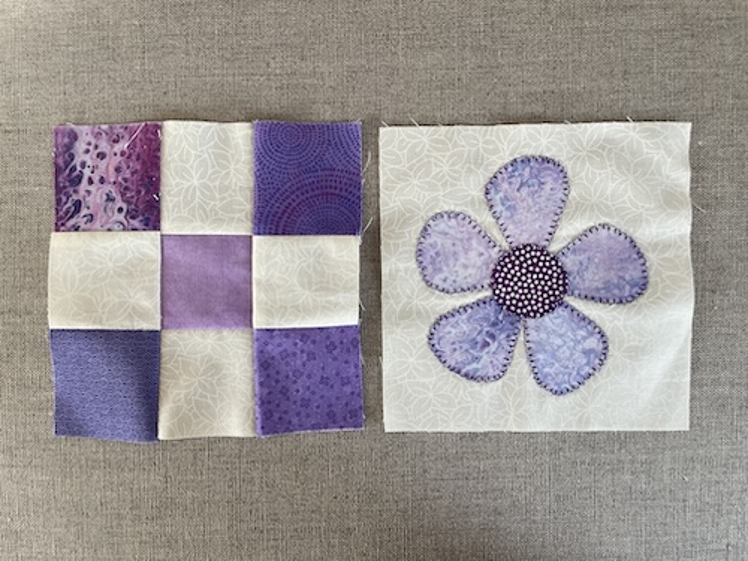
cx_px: 374
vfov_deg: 53.1
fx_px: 562
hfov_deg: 67.3
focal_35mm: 26
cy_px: 280
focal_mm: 4.2
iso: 125
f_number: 1.6
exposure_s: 1/121
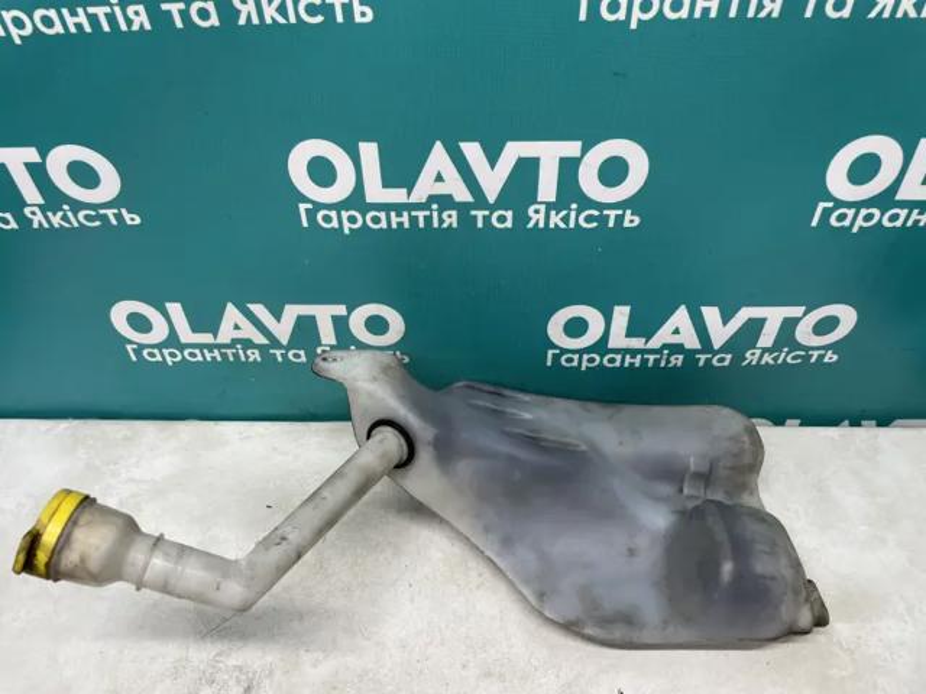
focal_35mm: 26
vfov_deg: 53.1
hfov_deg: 67.3
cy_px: 347
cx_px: 463
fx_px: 696
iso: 80
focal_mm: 4.2
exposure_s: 1/100
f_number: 1.6
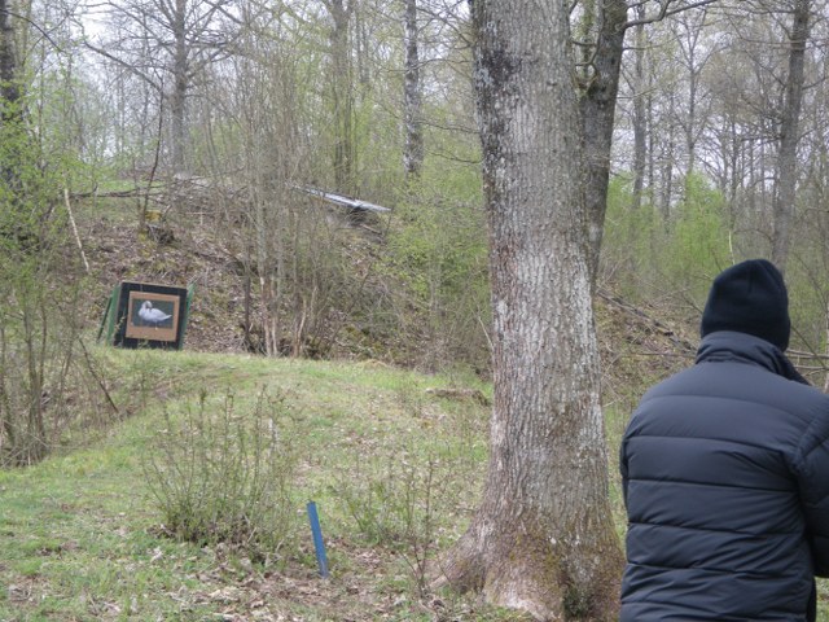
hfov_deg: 25.3
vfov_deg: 19.1
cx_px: 414
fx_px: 1844
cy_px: 311
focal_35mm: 77
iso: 64
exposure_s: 1/100
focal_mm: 13.7
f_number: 4.8
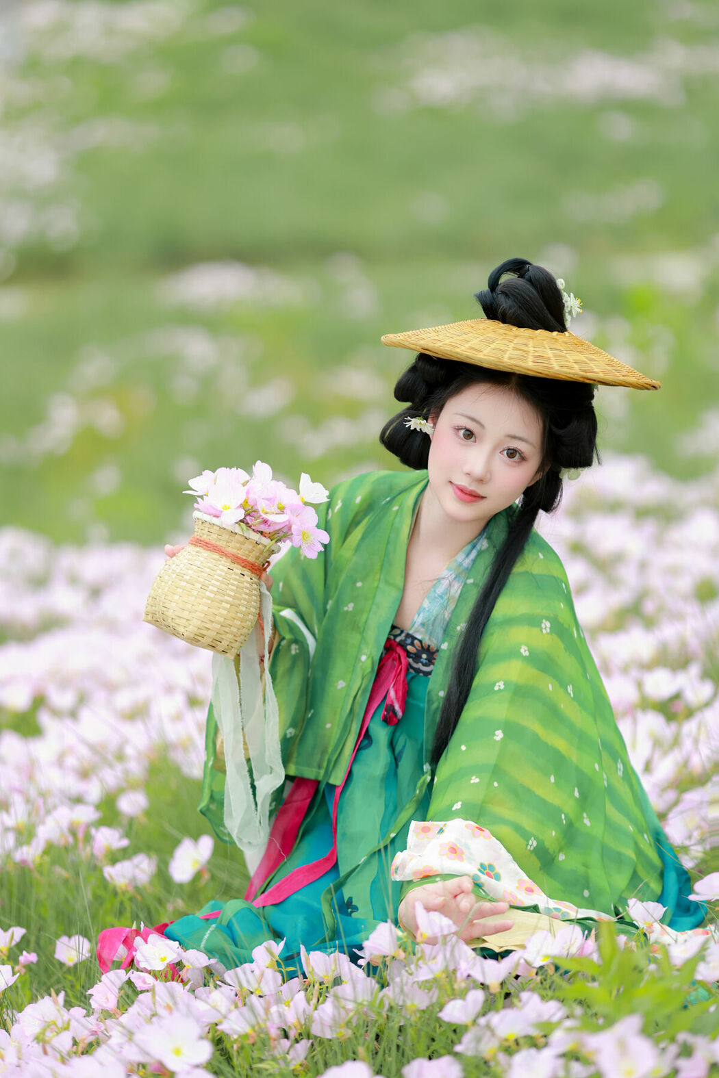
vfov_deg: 15.3
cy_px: 539
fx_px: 4014
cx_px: 360
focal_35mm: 134
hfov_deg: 10.2
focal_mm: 135
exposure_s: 1/2000
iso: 500
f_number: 2.2
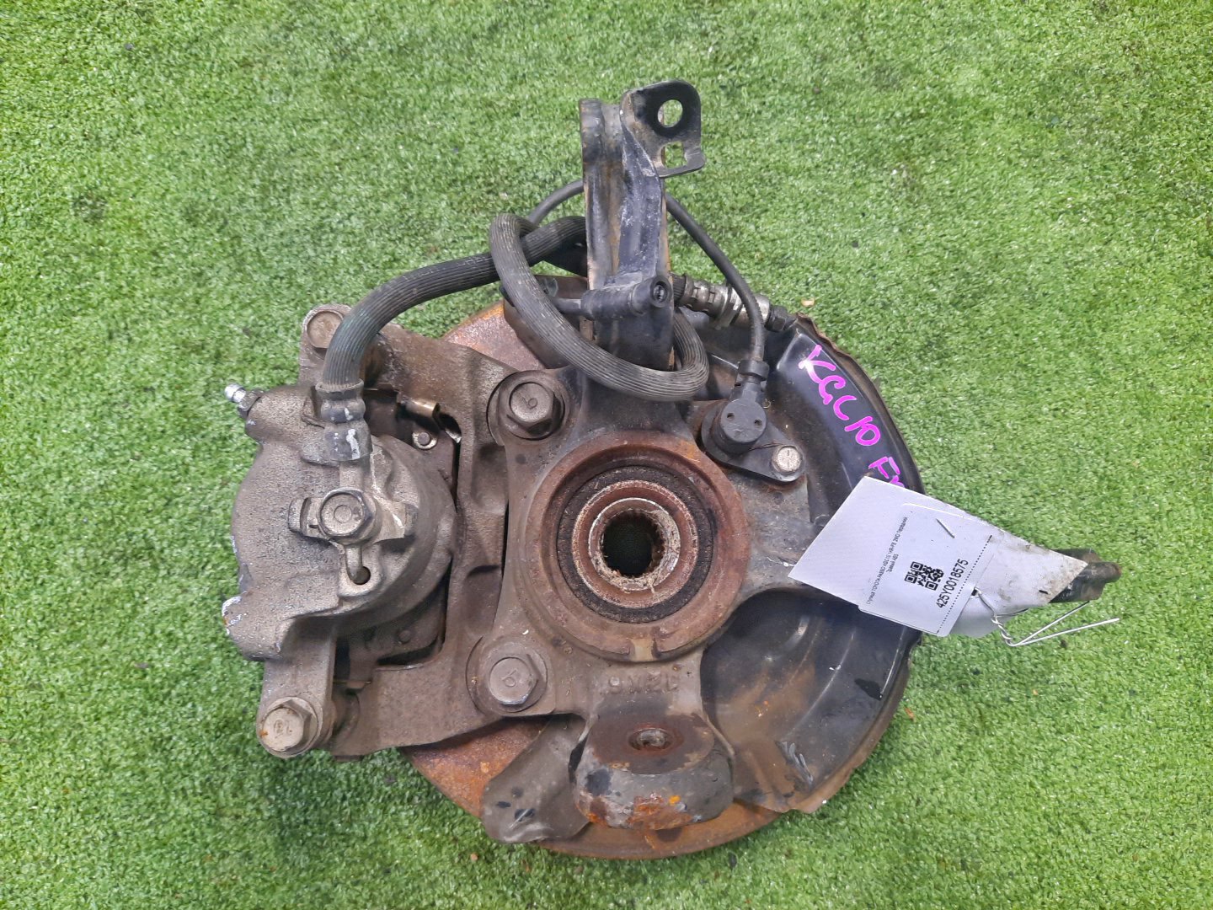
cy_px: 455
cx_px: 606
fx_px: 876
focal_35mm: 25
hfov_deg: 69.4
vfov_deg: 54.9
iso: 327
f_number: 2
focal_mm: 4.6
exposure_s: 1/25
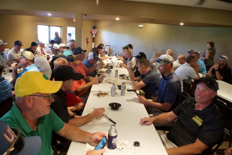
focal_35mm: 27
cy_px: 78
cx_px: 116
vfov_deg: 47.9
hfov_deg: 67.4
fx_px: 174
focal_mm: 18
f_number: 4
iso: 1250
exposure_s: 1/45
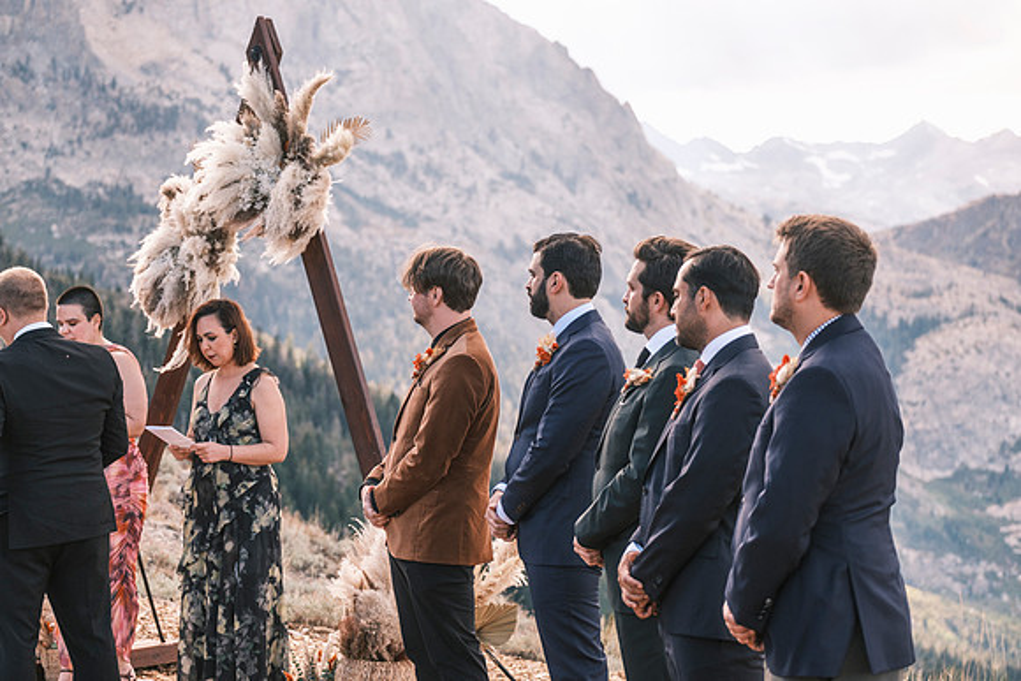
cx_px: 510
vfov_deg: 16.9
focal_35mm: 81
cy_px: 340
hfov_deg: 25.1
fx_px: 2298
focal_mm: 54.1
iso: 400
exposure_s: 1/900
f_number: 2.8
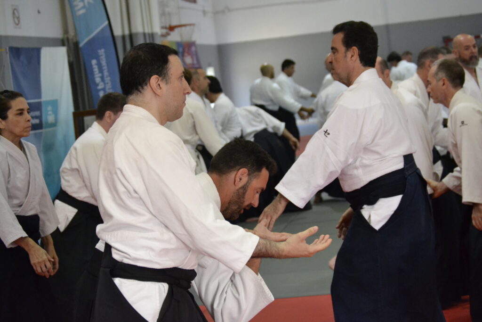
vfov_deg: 16.6
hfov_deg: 24.6
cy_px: 161
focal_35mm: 82
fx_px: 1105
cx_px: 241
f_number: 4
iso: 3200
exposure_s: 1/400
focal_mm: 55
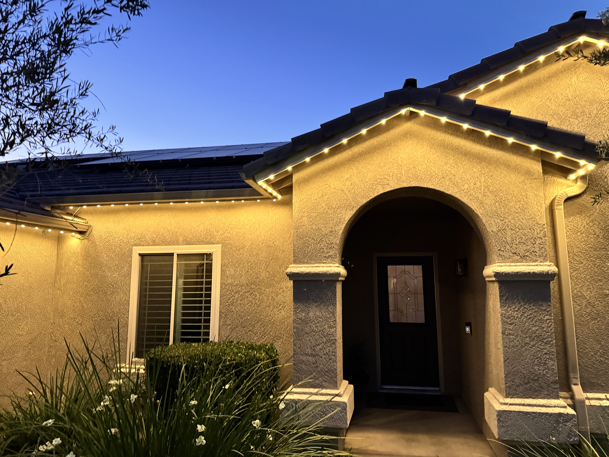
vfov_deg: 56.8
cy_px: 228
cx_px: 304
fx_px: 422
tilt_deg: +8.6
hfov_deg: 71.6
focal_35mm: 24
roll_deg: -0.2
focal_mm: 6.76
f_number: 1.78
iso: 800
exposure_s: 1/40
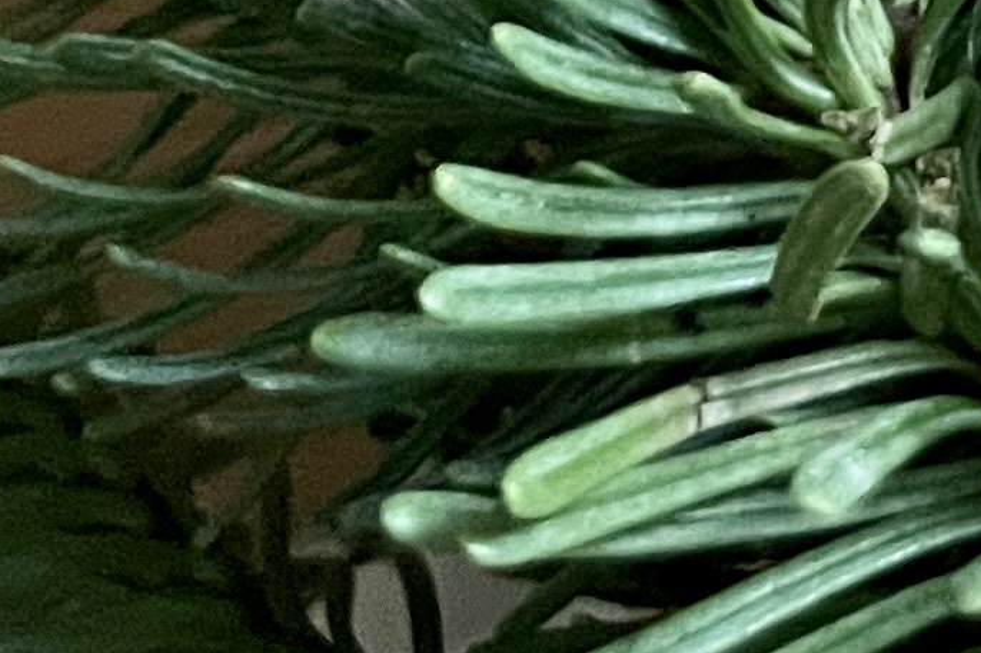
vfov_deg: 7.9
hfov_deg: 12.2
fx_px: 4331
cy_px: -979
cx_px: 1590
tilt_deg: -56.7
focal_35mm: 159
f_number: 1.6
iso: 640
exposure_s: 1/34
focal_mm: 4.2
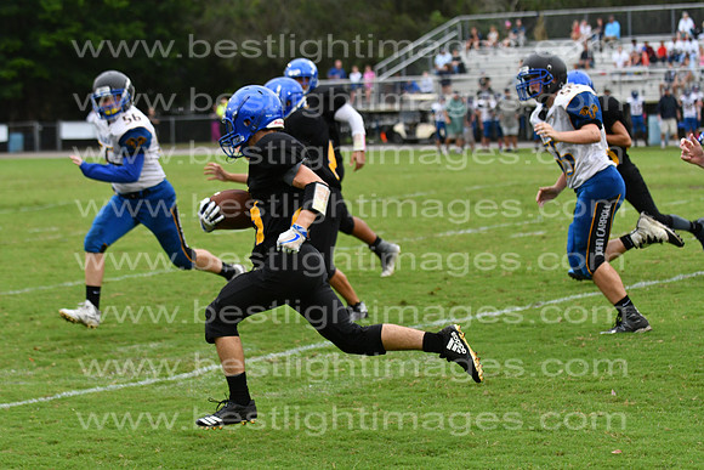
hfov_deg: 9.8
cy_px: 235
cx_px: 352
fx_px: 4107
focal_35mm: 210
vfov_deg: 6.5
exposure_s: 1/2000
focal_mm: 140
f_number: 3.5
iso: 800
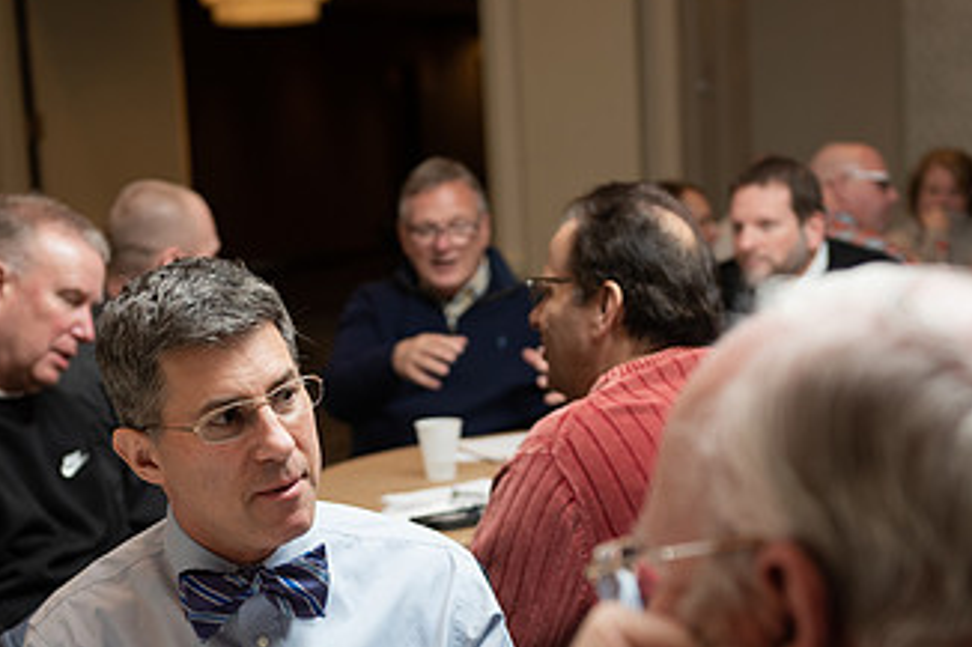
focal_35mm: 89
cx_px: 507
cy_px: 532
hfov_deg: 22.9
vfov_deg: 15.2
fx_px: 2402
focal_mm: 50
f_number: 3.5
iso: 500
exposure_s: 1/160
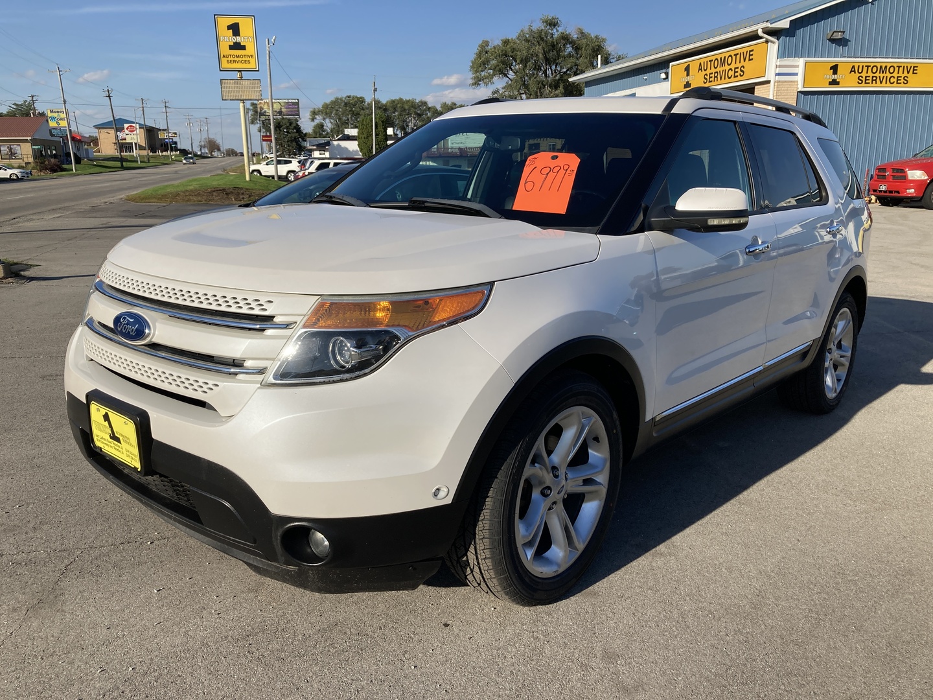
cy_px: 350
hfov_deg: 63.4
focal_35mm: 28
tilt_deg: -11.5
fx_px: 755
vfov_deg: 49.7
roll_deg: +2.0
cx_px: 466
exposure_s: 1/2558
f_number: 1.8
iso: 20
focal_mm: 3.99
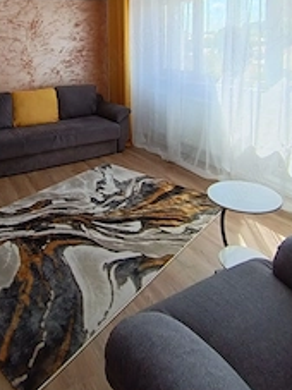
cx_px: 81
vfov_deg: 55.3
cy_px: 72
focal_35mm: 30
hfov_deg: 45.5
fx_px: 338
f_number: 2.2
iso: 178
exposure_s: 1/100
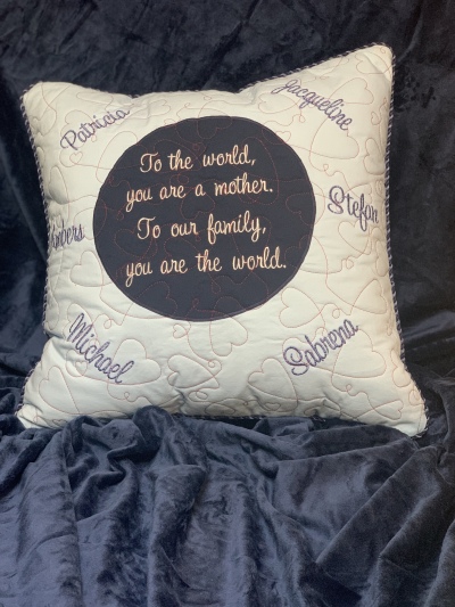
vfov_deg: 36.8
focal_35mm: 52
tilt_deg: -17.7
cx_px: 228
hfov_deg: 28.0
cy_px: 304
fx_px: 911
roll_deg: -3.2
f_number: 2.4
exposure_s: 1/60
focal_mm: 6
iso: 200
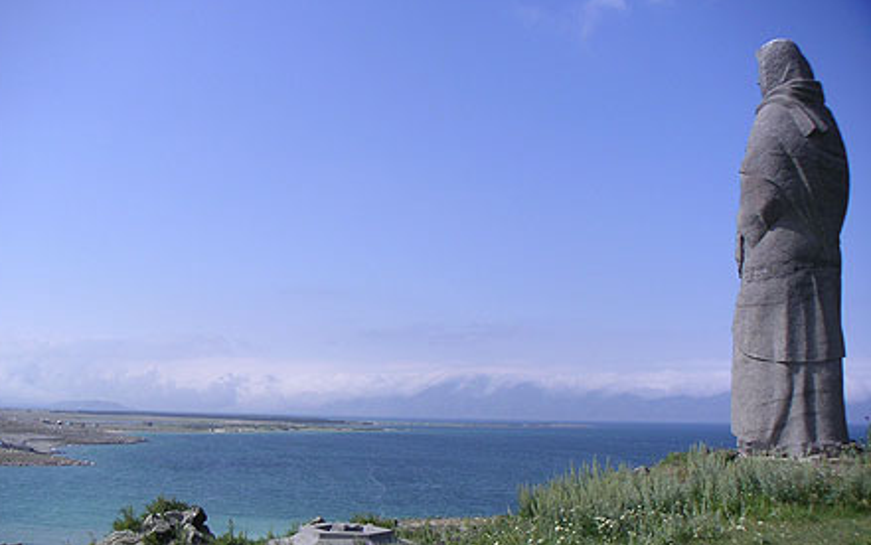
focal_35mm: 40
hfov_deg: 49.3
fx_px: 950
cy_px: 296
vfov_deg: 32.0
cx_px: 431
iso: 50
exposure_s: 1/180
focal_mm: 5.7
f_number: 6.7
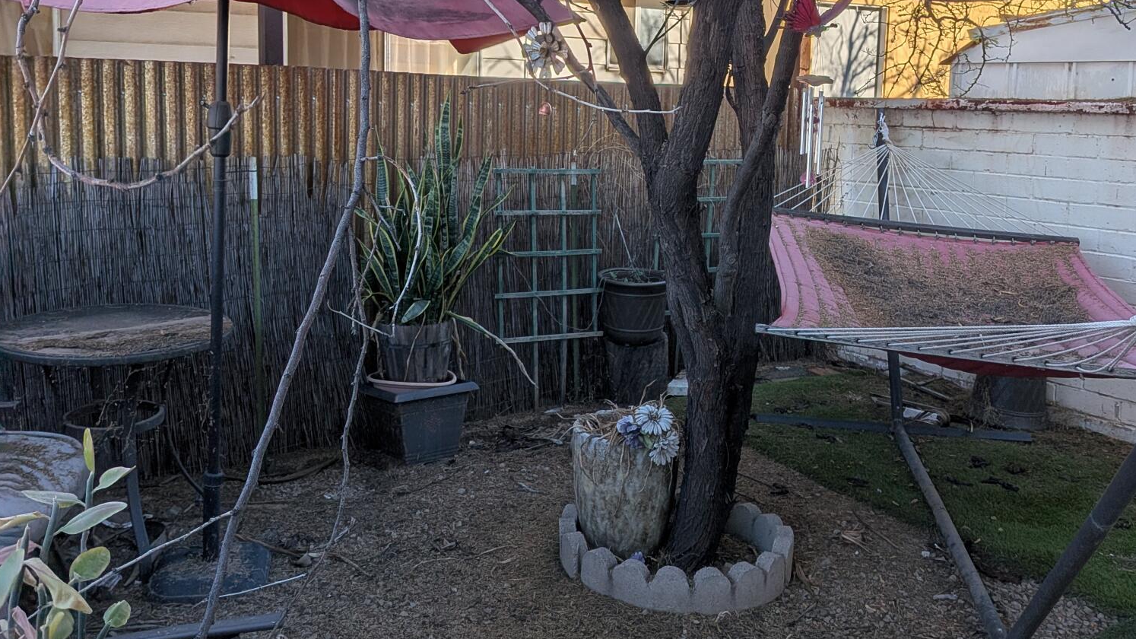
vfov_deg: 33.5
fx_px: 1054
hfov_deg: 56.6
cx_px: 566
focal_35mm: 35
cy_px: 224
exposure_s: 1/5618
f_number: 1.7
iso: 30
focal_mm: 4.53
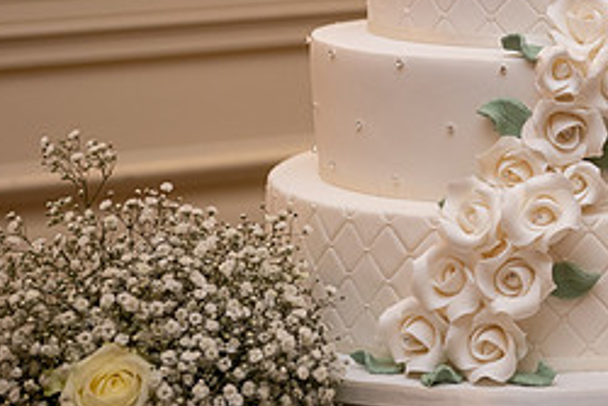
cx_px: 593
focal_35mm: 144
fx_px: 2433
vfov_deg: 9.5
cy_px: -11
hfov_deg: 14.0
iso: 640
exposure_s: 1/160
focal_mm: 62
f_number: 3.5
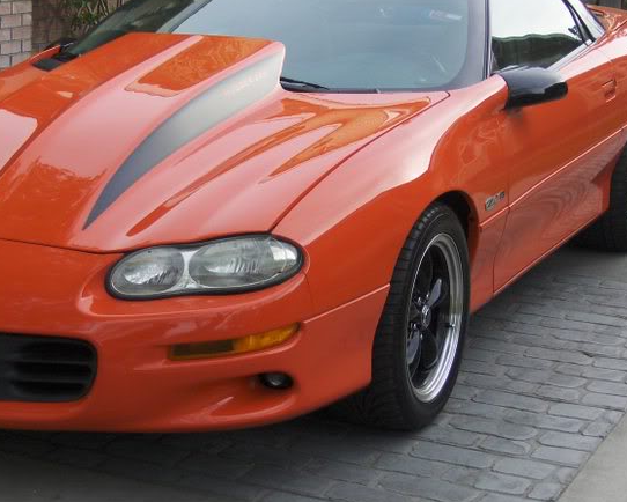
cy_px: 244
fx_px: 1392
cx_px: 227
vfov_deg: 20.4
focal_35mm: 75
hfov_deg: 25.3
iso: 100
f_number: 4
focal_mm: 11.3
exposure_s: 1/218
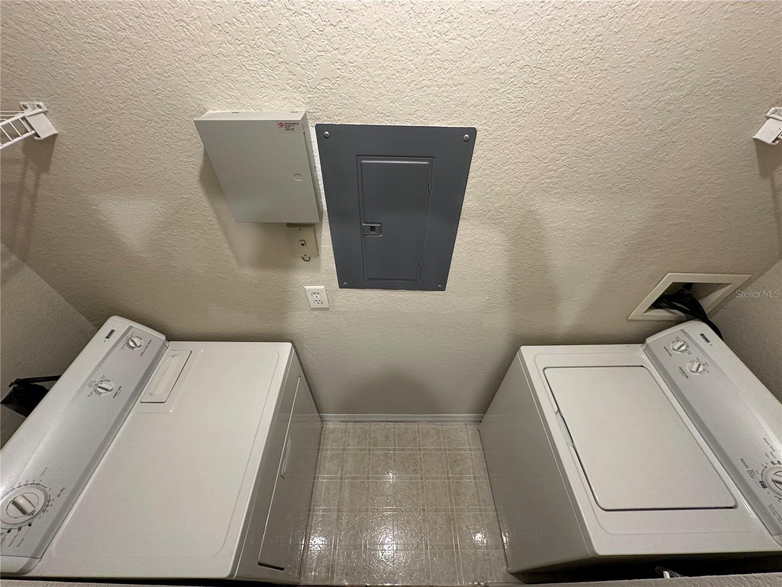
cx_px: 391
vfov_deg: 85.7
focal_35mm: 14
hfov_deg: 102.1
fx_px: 316
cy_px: 294
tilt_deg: -45.6
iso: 250
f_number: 2.2
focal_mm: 2.22
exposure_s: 1/60
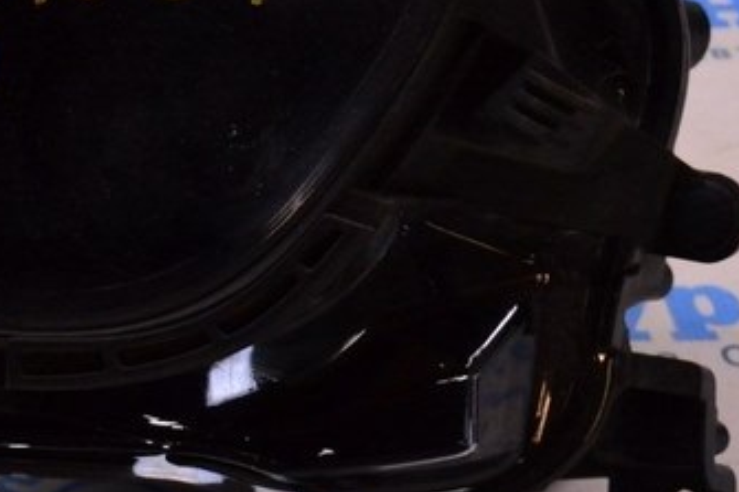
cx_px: 22
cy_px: 69
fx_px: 3201
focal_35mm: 156
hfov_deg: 13.0
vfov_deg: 8.8
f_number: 8
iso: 1600
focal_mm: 34
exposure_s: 1/125
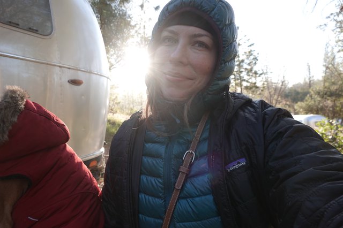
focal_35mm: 24
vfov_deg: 53.1
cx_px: 172
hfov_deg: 73.8
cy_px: 114
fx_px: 229
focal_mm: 9
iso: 100
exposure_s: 1/160
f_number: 2.8
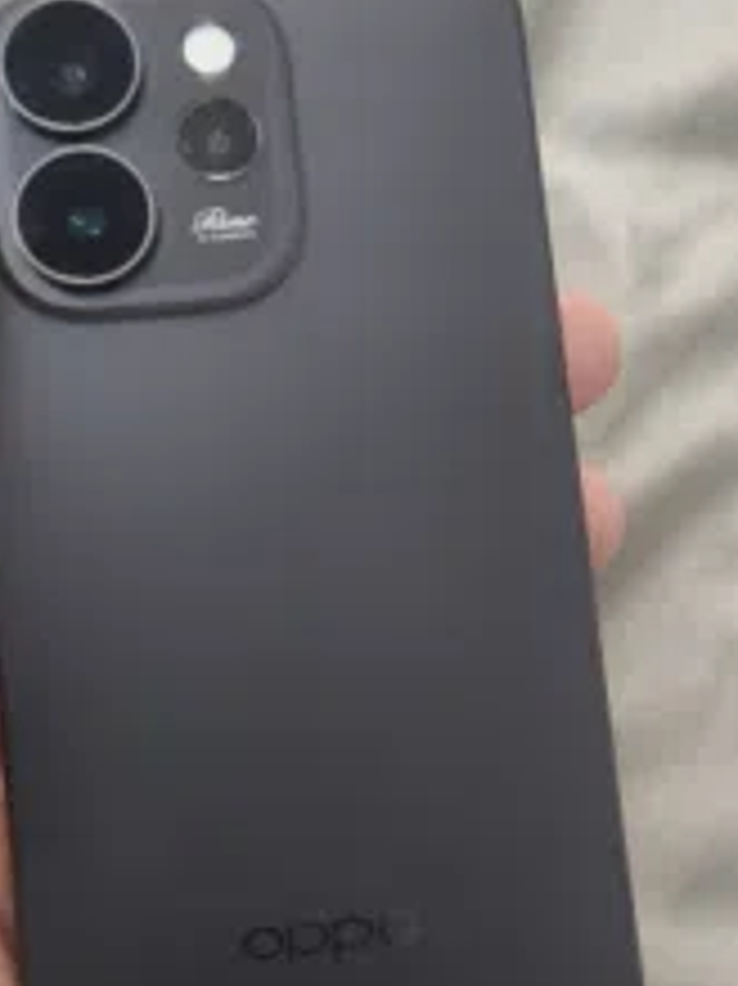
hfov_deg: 34.1
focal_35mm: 42
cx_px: 274
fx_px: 1195
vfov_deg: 44.8
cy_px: 531
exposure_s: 1/40
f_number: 1.7
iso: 800
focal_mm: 5.35
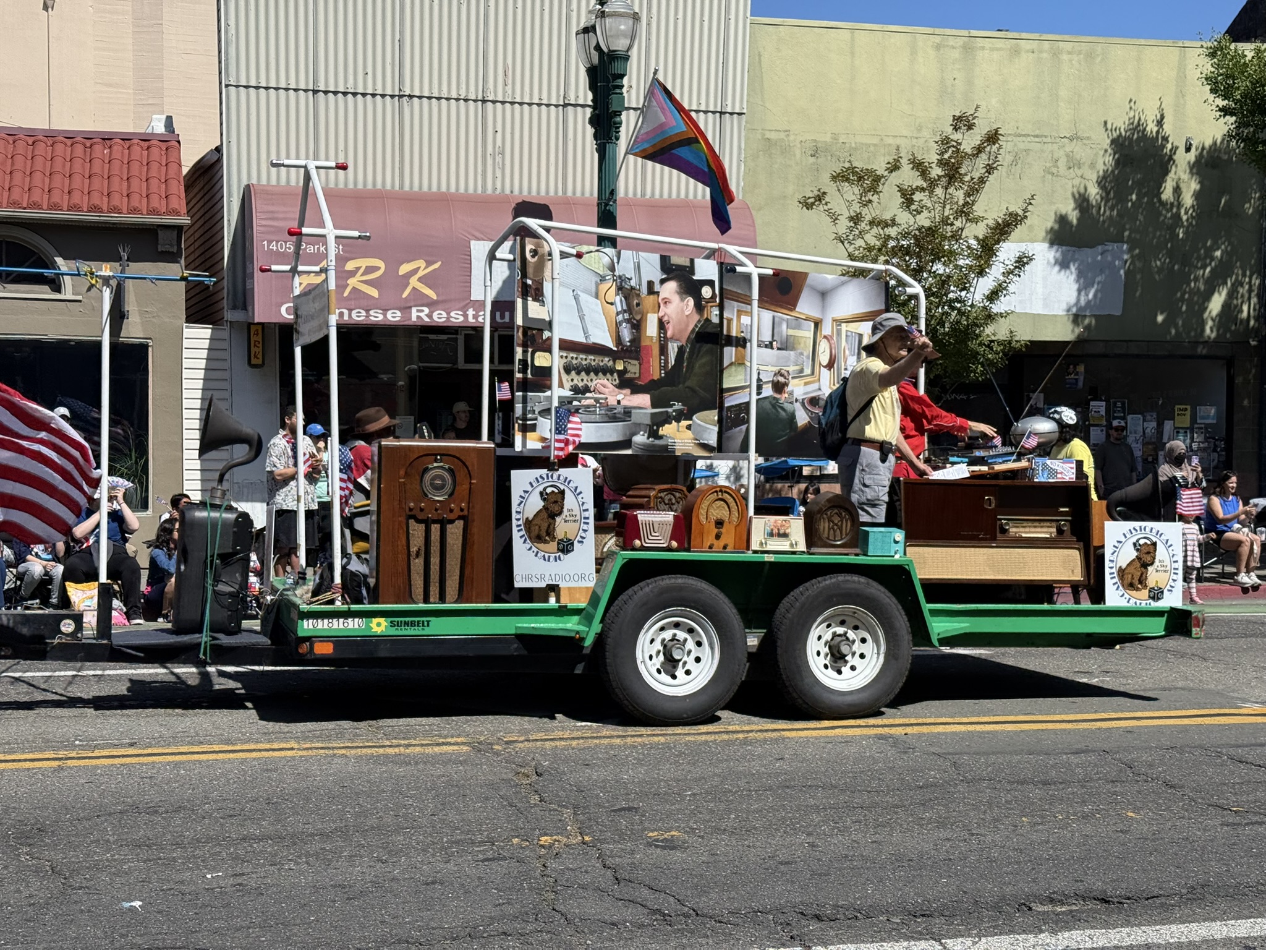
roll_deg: -0.4
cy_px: 475
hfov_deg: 39.7
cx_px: 633
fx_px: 1755
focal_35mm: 48
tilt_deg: -1.1
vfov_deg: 30.3
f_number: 1.78
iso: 64
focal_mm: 6.76
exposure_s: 1/5587
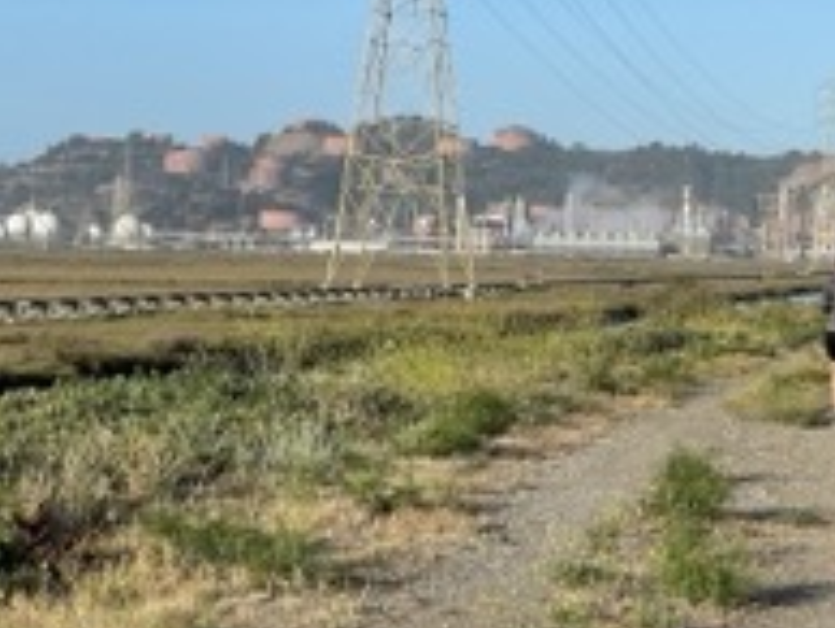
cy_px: 159
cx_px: 714
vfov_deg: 13.8
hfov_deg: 18.1
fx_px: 2584
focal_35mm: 107
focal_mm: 6
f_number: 2
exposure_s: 1/1332
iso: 25
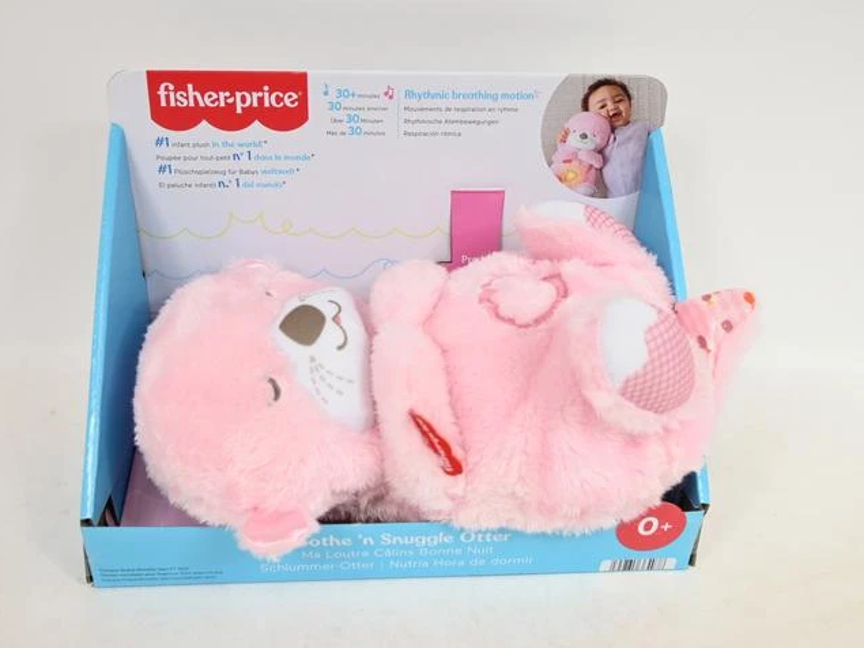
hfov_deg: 51.3
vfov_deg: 39.6
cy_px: 324
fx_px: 898
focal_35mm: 36
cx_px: 407
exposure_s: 1/160
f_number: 4
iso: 400
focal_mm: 22
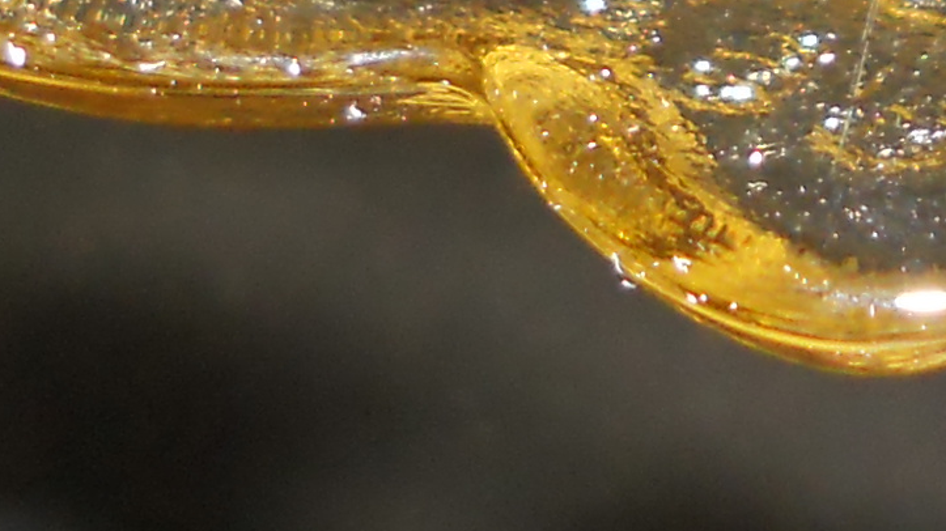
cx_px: 653
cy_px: -637
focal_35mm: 193
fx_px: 4839
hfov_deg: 11.1
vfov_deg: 6.1
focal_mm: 5.8
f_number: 8.8
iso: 200
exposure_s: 1/25
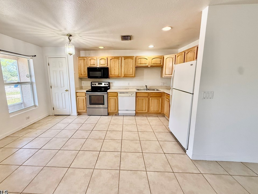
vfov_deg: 81.7
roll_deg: +0.6
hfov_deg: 98.0
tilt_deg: -9.2
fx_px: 112
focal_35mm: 15
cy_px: 93
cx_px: 120
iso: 320
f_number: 2.2
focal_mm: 2.22
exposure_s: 1/120
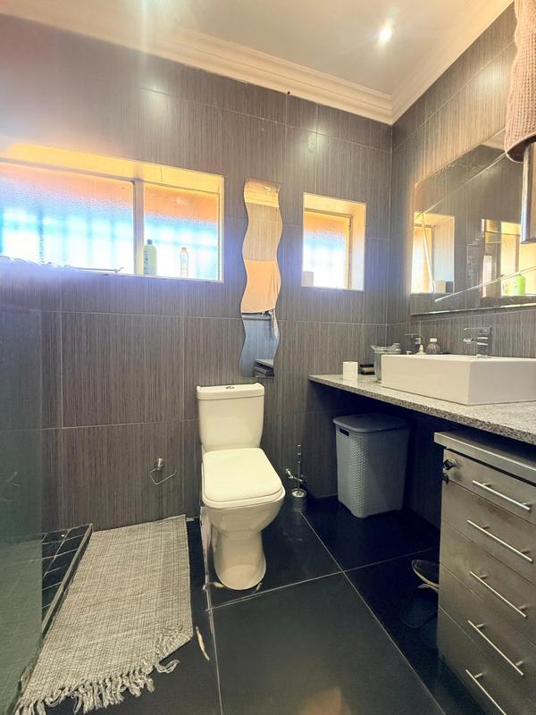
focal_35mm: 14
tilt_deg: -2.9
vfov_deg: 102.1
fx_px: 289
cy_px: 358
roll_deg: -1.3
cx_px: 268
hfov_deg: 85.7
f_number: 2.2
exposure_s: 1/99
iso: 320
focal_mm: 2.22
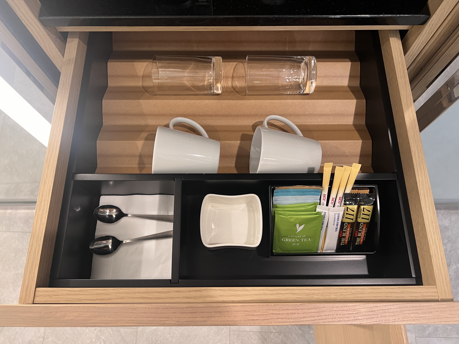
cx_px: 230
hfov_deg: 67.3
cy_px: 172
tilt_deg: -70.1
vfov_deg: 53.1
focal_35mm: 26
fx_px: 345
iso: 250
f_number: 1.5
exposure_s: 1/50
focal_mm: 5.7
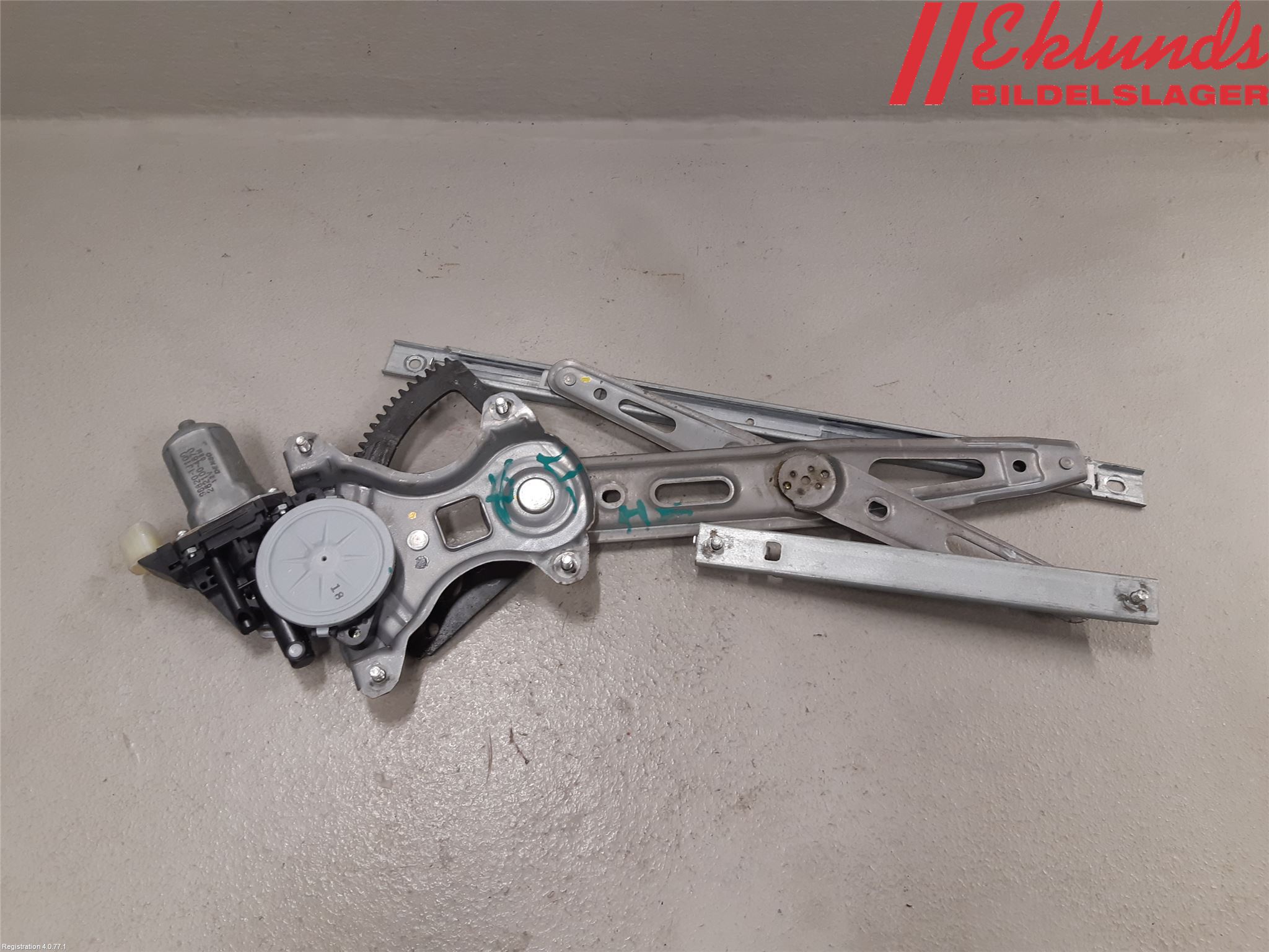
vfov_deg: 53.1
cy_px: 476
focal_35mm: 26
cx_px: 634
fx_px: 953
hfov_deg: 67.3
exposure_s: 1/50
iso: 100
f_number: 1.7
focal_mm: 3.93
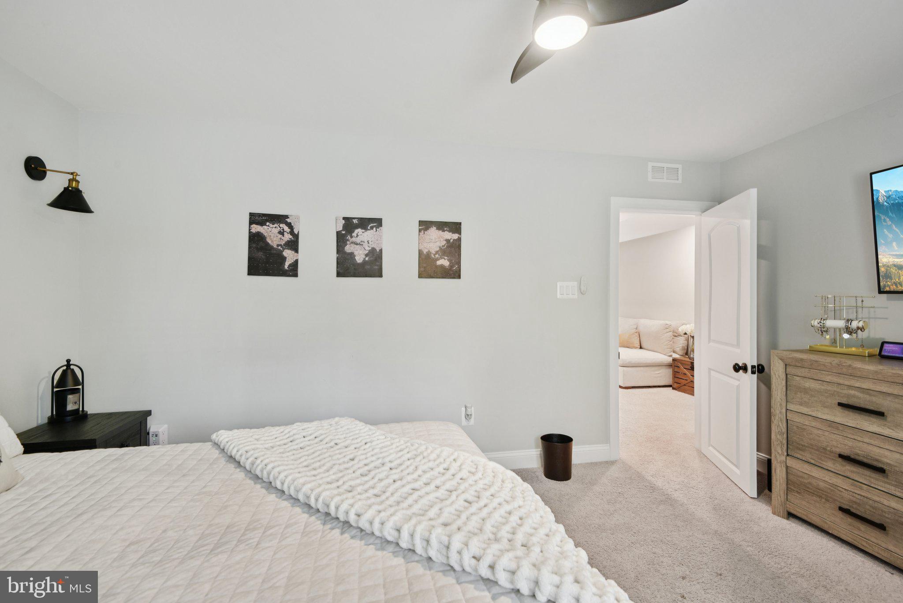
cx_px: 452
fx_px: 401
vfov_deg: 73.8
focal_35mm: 16
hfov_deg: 96.7
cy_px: 302
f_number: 8
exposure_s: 1/6
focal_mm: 16
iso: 400
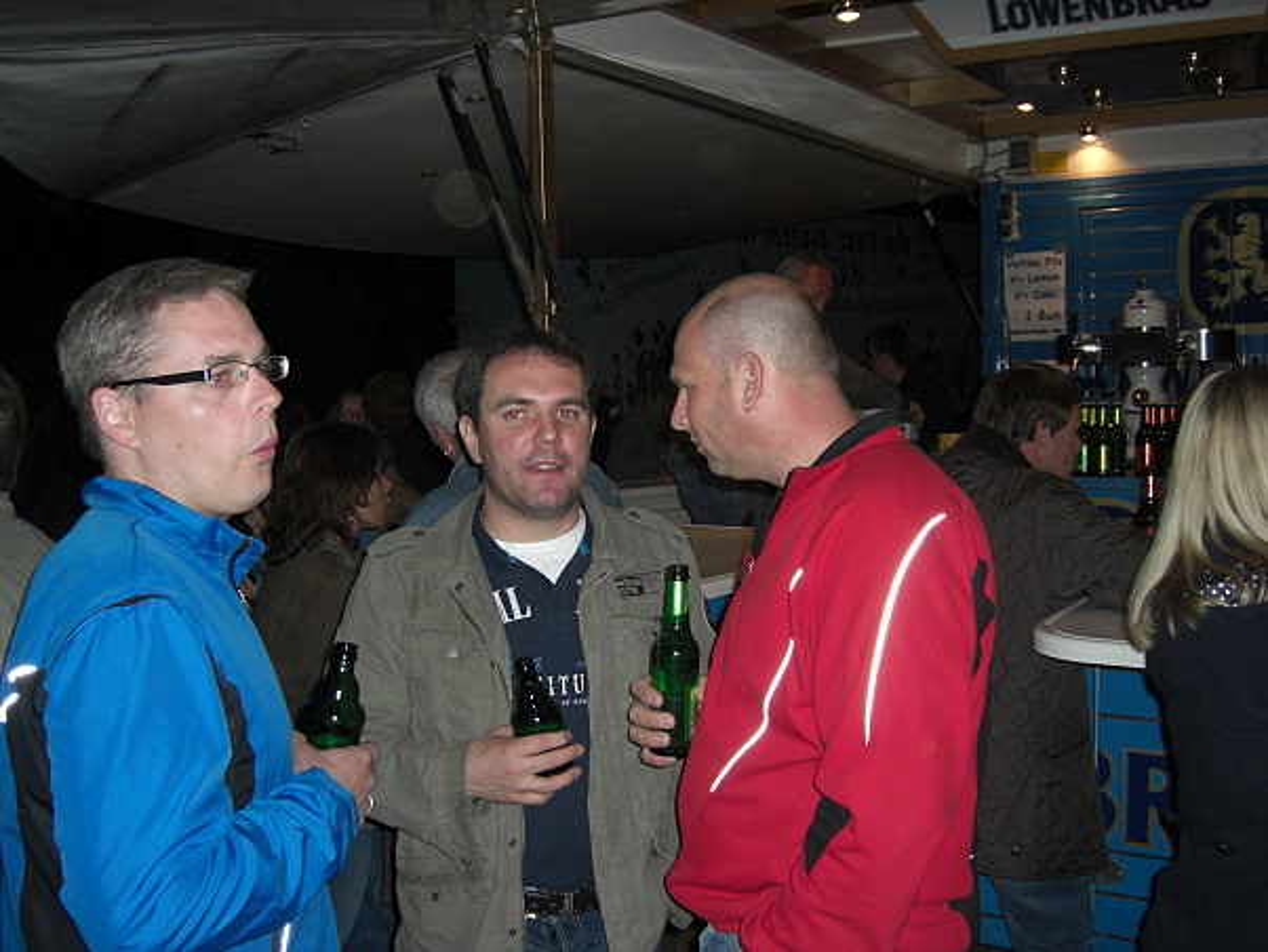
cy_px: 476
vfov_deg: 37.7
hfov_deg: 49.0
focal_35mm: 38
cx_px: 634
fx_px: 1393
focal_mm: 7.9
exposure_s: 1/60
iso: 200
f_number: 2.8
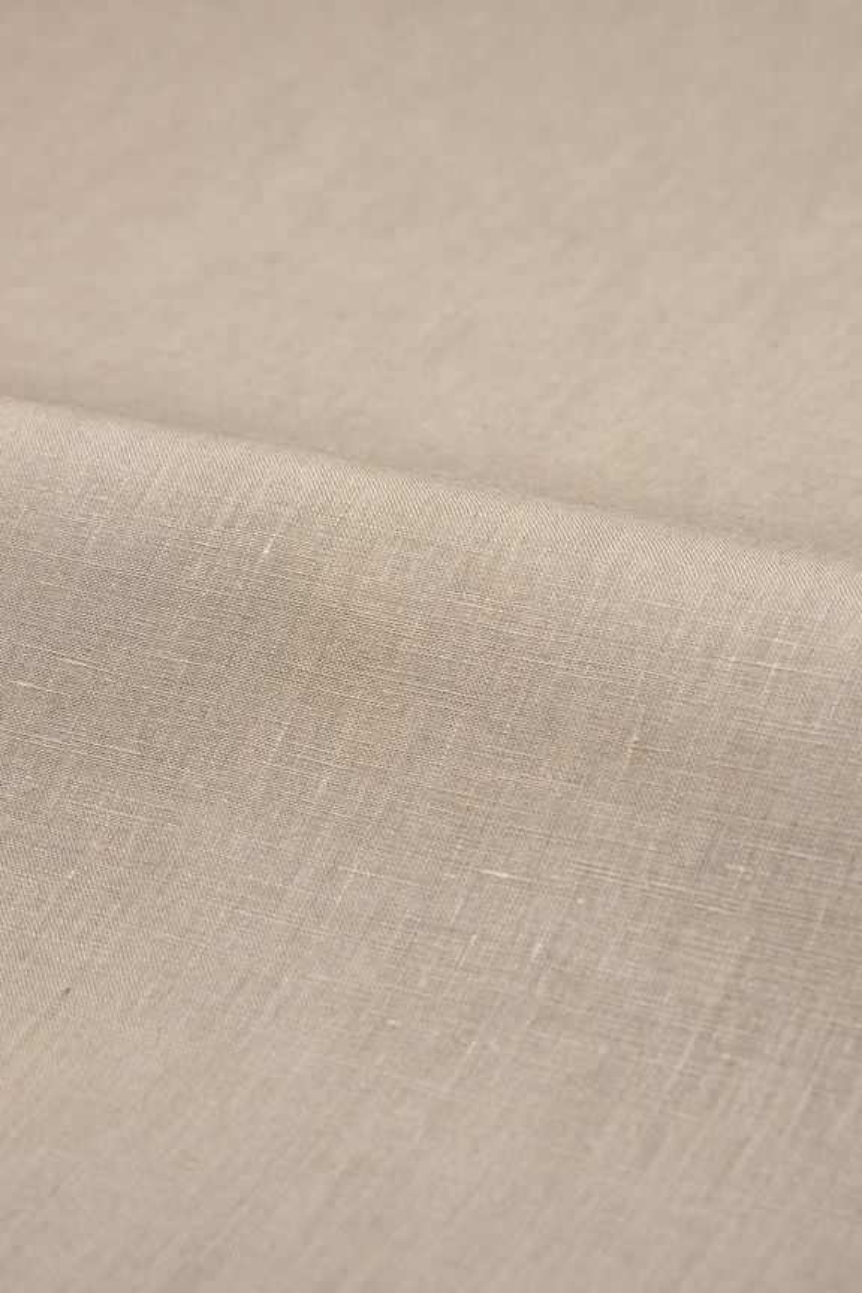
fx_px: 3053
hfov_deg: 16.1
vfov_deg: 23.9
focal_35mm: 85
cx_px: 431
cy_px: 646
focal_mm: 85
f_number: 8
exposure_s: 1/100
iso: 160
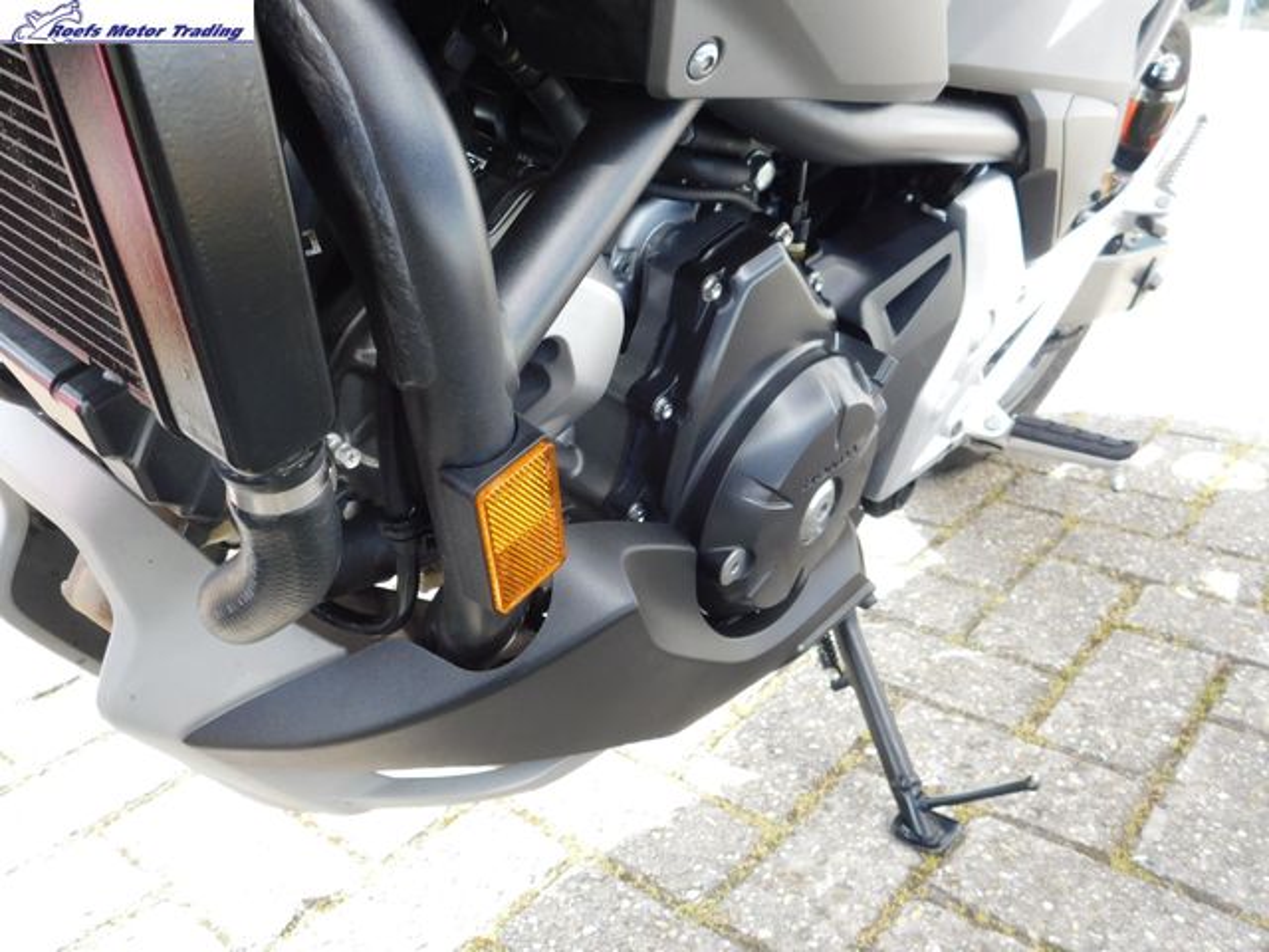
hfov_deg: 60.0
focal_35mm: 30
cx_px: 634
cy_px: 476
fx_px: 1100
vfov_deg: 46.8
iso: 125
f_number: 3.2
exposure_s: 1/80
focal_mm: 5.3
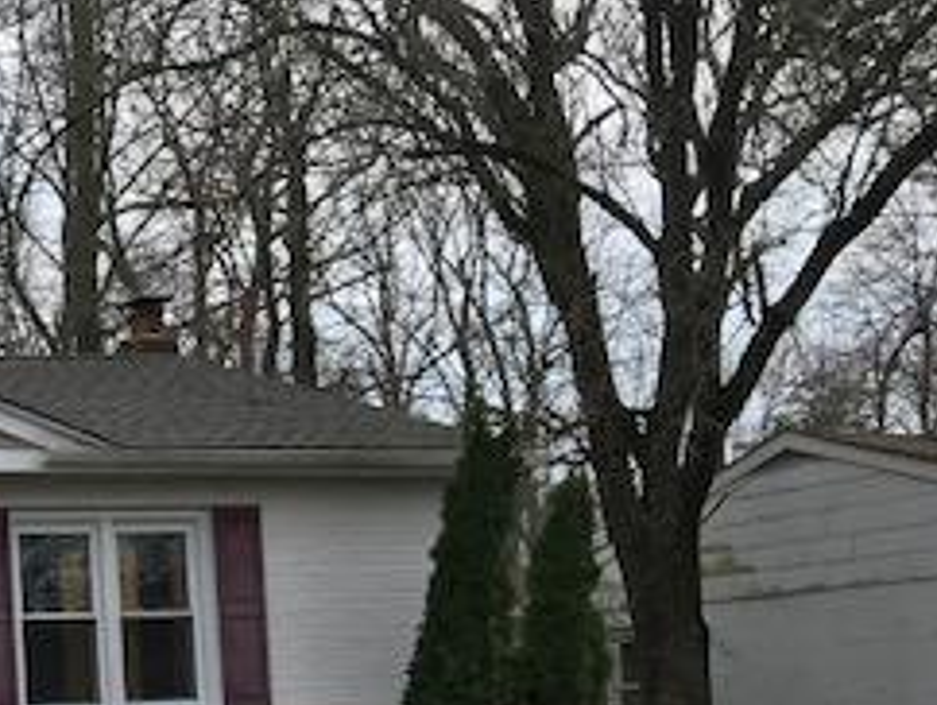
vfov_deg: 19.4
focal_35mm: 74
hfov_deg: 23.5
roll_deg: +2.5
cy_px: 678
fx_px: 2005
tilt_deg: +1.2
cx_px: -259
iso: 20
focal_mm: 3.99
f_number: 1.8
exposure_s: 1/958
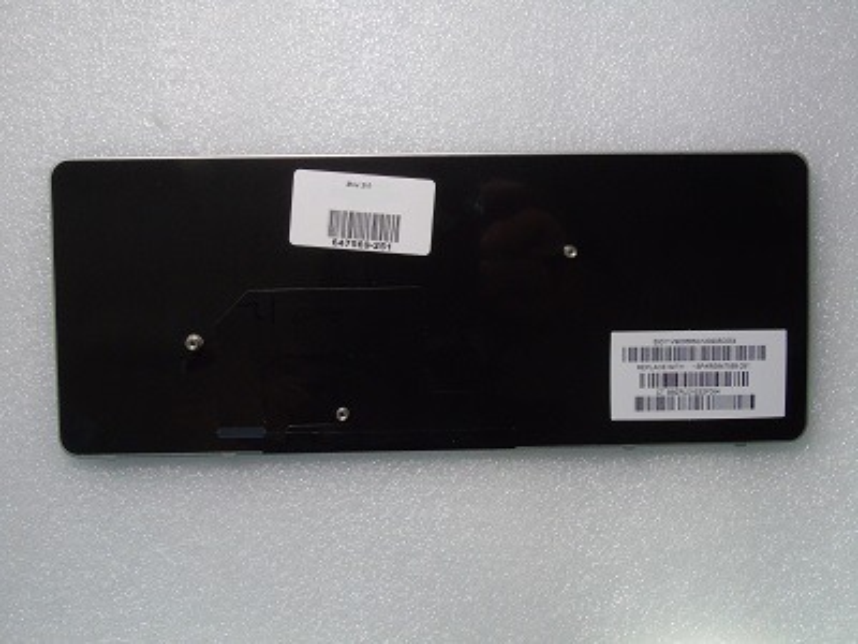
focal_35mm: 40
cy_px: 322
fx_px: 991
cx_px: 429
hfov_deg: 46.8
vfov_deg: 36.0
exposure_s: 1/40
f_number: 6.5
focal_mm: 7.1
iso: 400
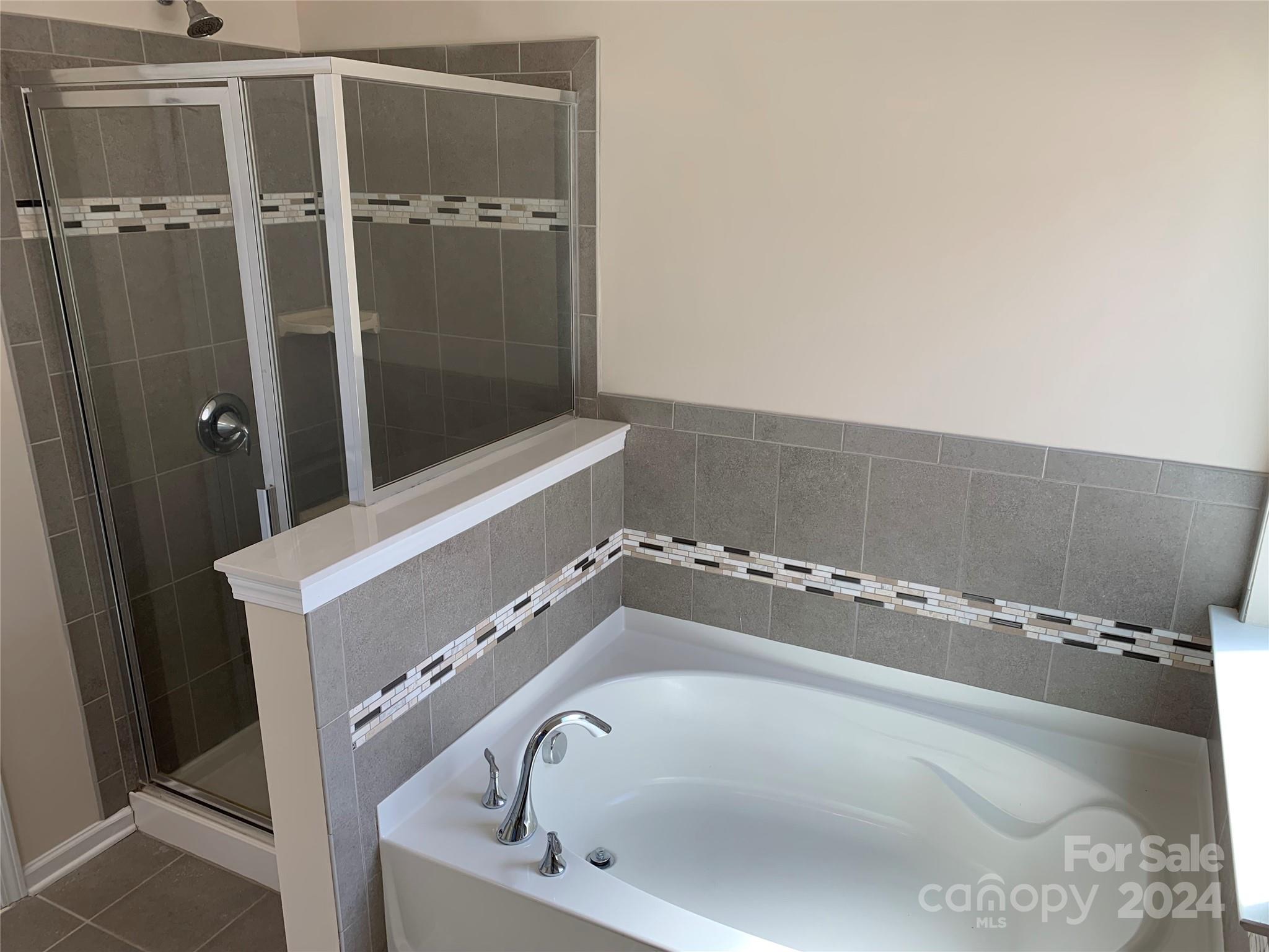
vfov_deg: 53.1
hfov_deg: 67.3
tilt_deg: -17.9
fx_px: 953
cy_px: 476
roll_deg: -1.8
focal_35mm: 26
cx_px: 634
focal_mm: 4.25
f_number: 1.8
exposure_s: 1/157
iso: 25
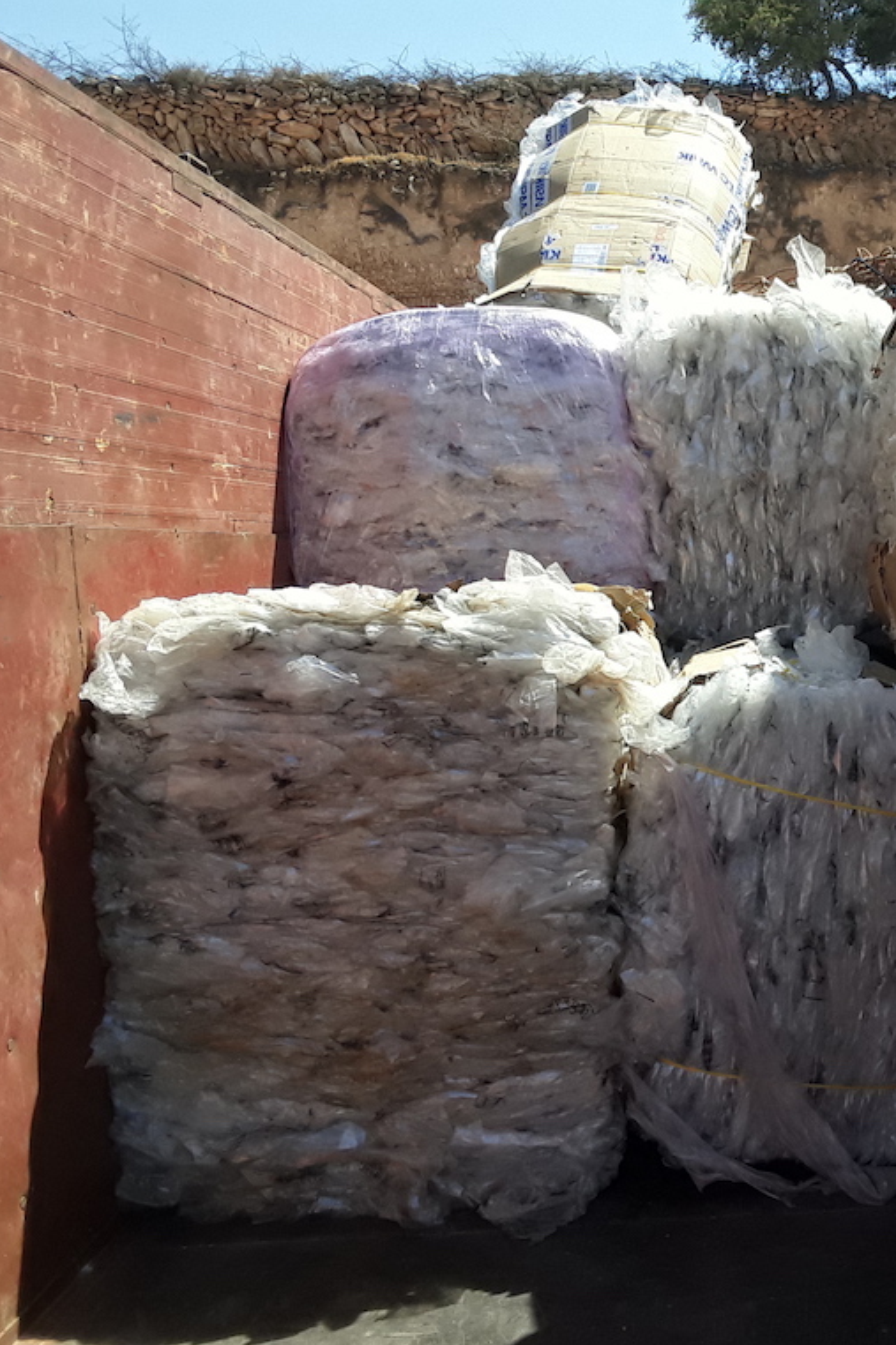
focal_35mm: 42
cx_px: 880
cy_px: 677
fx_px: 1569
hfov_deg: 29.9
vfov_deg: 46.4
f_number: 1.9
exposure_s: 1/1111
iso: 40
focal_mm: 2.2
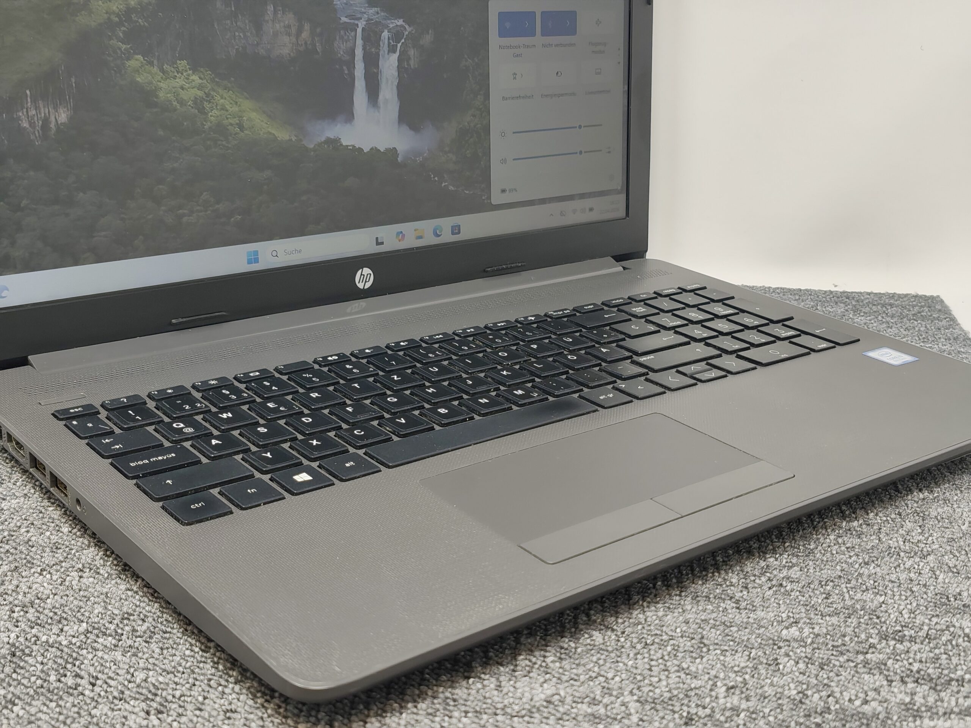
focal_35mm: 46
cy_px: 364
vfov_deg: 31.5
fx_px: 1290
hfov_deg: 41.2
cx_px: 486
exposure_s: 1/100
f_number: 1.7
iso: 200
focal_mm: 6.07
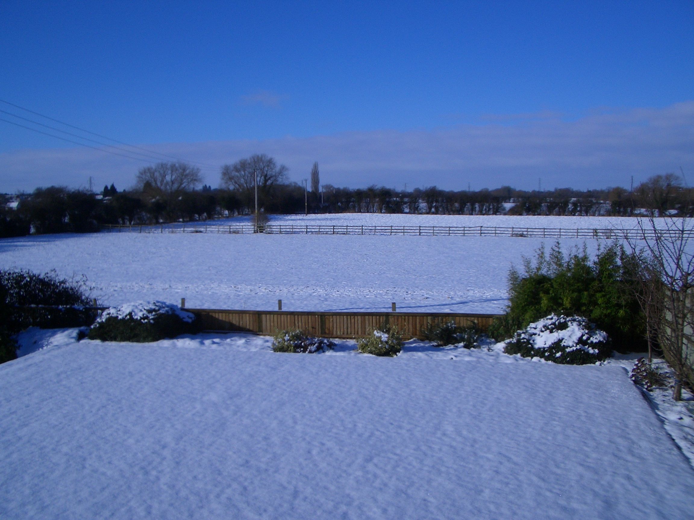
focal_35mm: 35
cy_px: 260
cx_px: 347
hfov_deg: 52.6
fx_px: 702
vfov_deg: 40.7
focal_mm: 5.8
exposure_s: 1/1000
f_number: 4.3
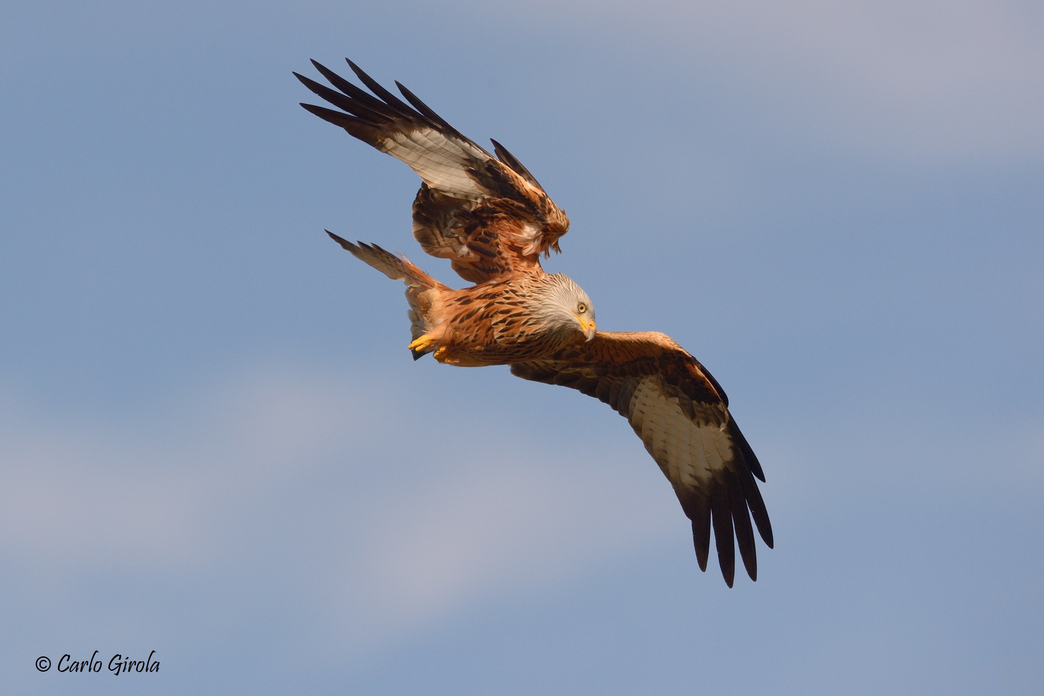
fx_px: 17399
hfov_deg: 3.4
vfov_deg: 2.3
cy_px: 348
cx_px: 522
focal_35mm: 600
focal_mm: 600
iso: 1250
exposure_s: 1/2000
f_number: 8
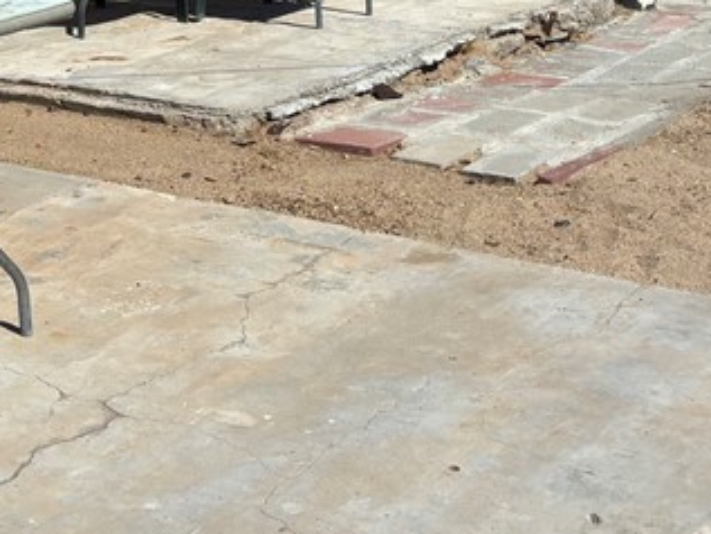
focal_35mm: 84
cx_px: 81
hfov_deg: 22.7
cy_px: -150
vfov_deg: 16.6
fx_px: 1726
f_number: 1.6
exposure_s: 1/7194
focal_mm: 5.96
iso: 50
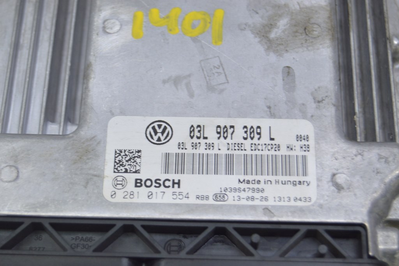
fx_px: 914
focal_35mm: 82
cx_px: 200
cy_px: 133
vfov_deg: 16.5
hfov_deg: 24.6
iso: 400
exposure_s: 1/20
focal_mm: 55
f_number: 5.6
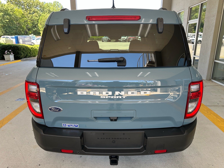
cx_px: 112
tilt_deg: -16.0
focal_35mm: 24
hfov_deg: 71.6
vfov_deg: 56.8
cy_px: 84
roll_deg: +0.0
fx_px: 155
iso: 64
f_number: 1.78
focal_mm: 6.86
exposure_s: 1/162
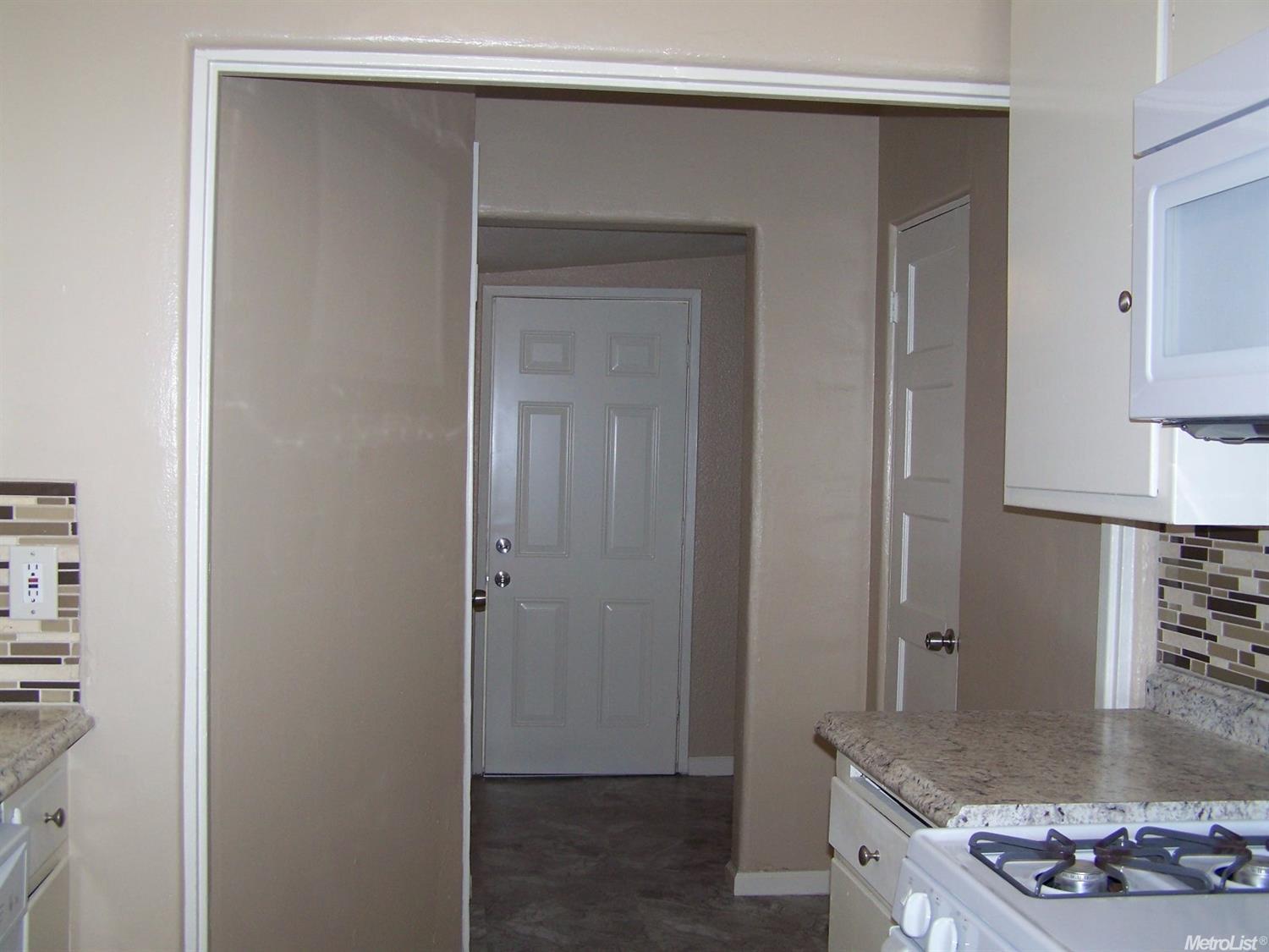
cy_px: 476
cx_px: 634
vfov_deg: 37.7
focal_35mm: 38
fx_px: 1393
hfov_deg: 49.0
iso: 80
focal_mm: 6.3
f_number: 2.8
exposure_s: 1/60
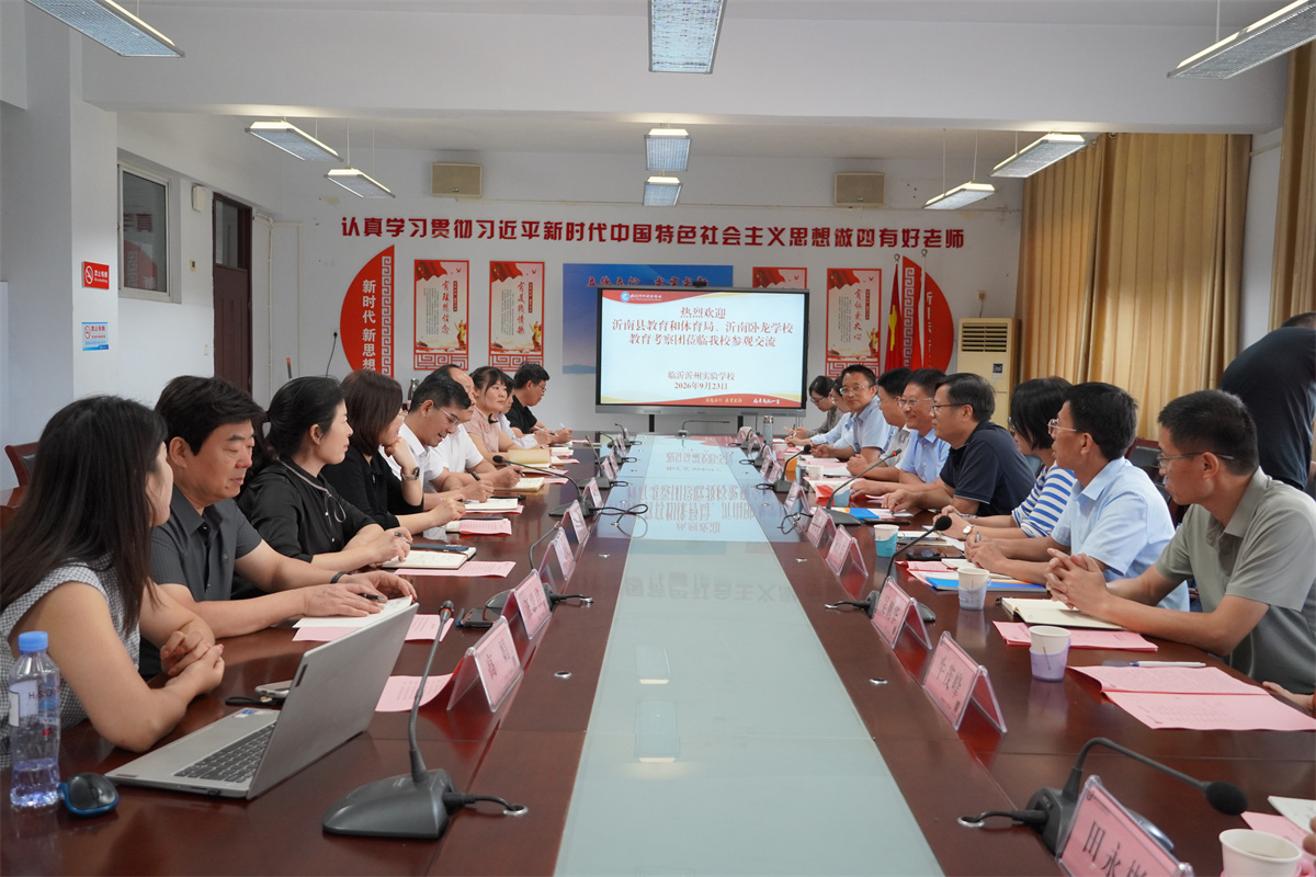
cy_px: 438
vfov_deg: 40.0
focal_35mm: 33
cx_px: 658
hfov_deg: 57.2
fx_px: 1206
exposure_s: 1/160
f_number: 4
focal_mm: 22
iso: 1250
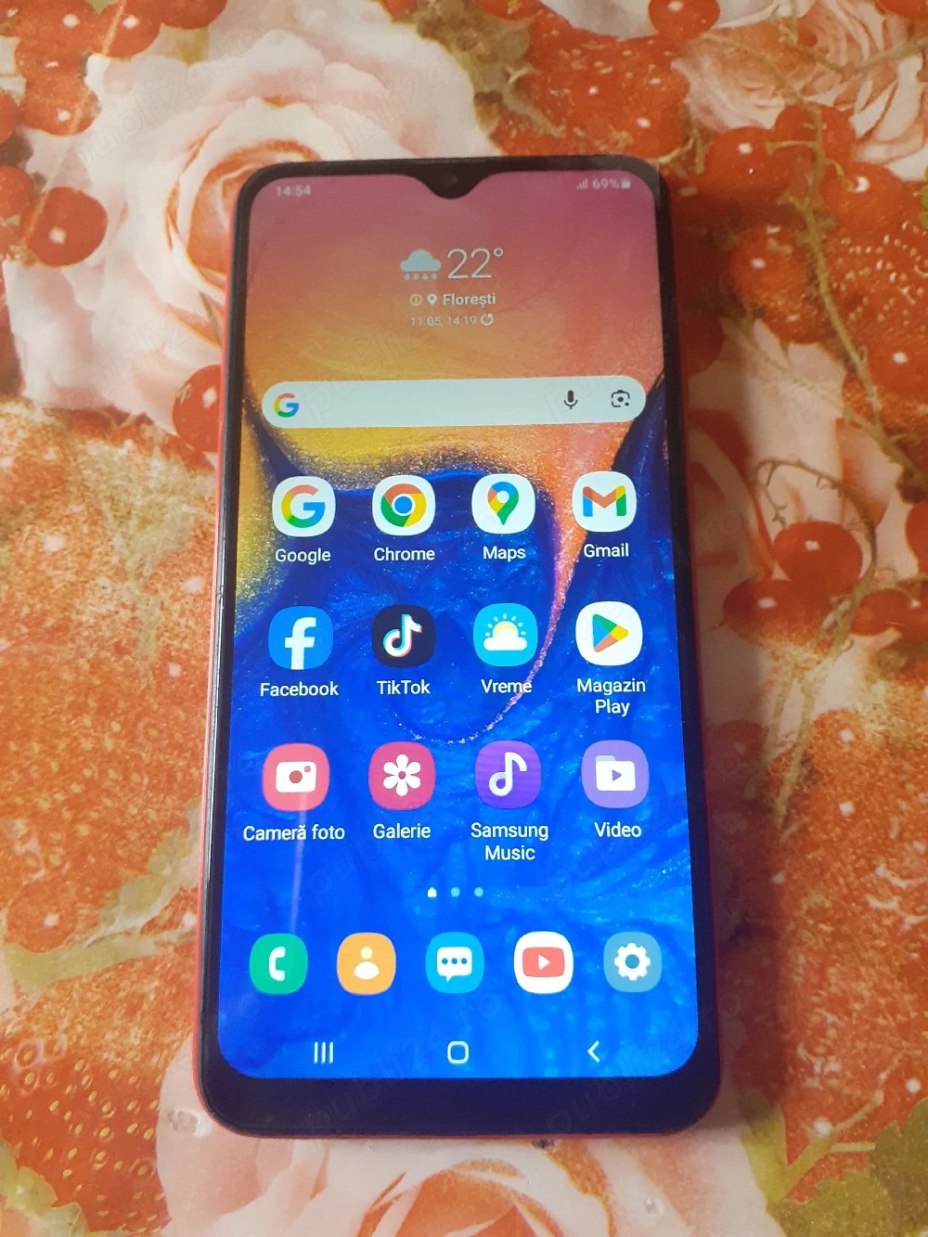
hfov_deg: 51.4
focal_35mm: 27
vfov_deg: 65.3
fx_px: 965
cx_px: 464
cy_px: 618
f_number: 1.9
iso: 200
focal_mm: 3.6
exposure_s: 1/50
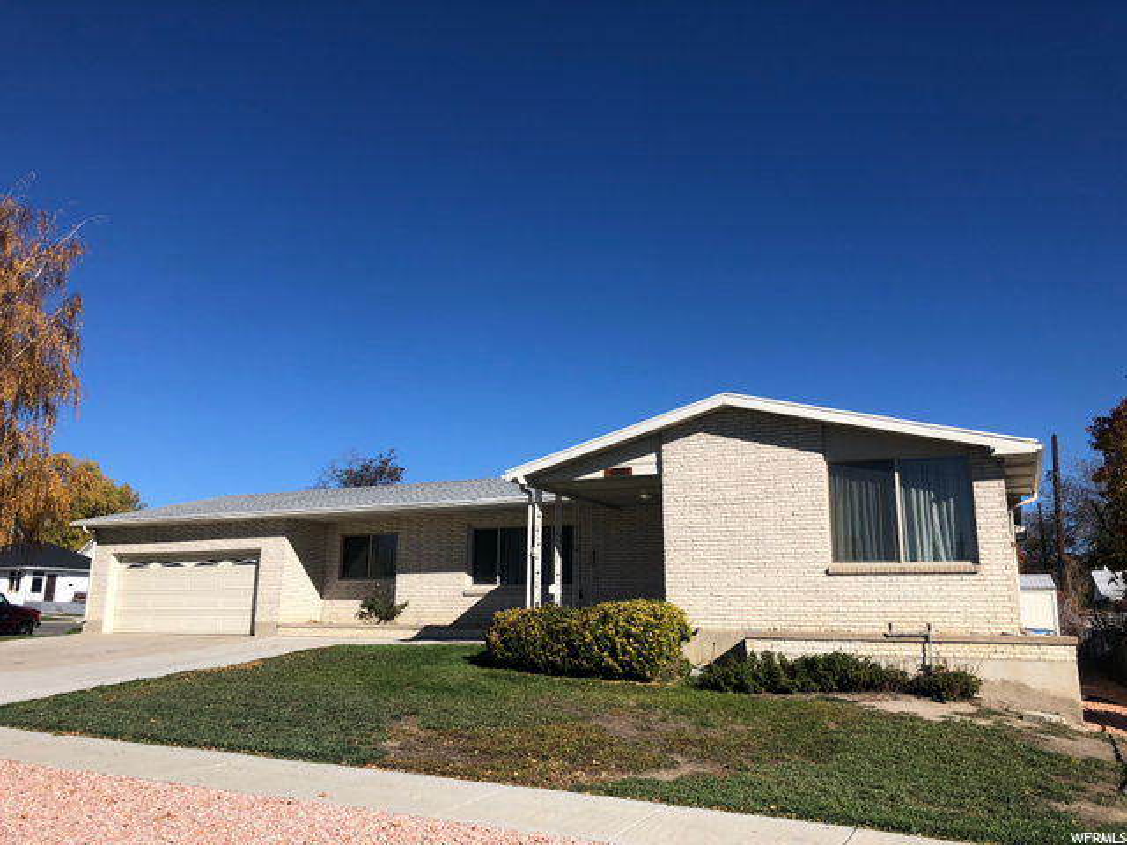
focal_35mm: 28
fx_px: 912
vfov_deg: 49.7
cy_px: 422
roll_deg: -0.8
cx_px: 564
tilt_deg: +14.2
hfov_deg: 63.4
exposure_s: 1/2667
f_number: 1.8
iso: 20
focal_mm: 3.99
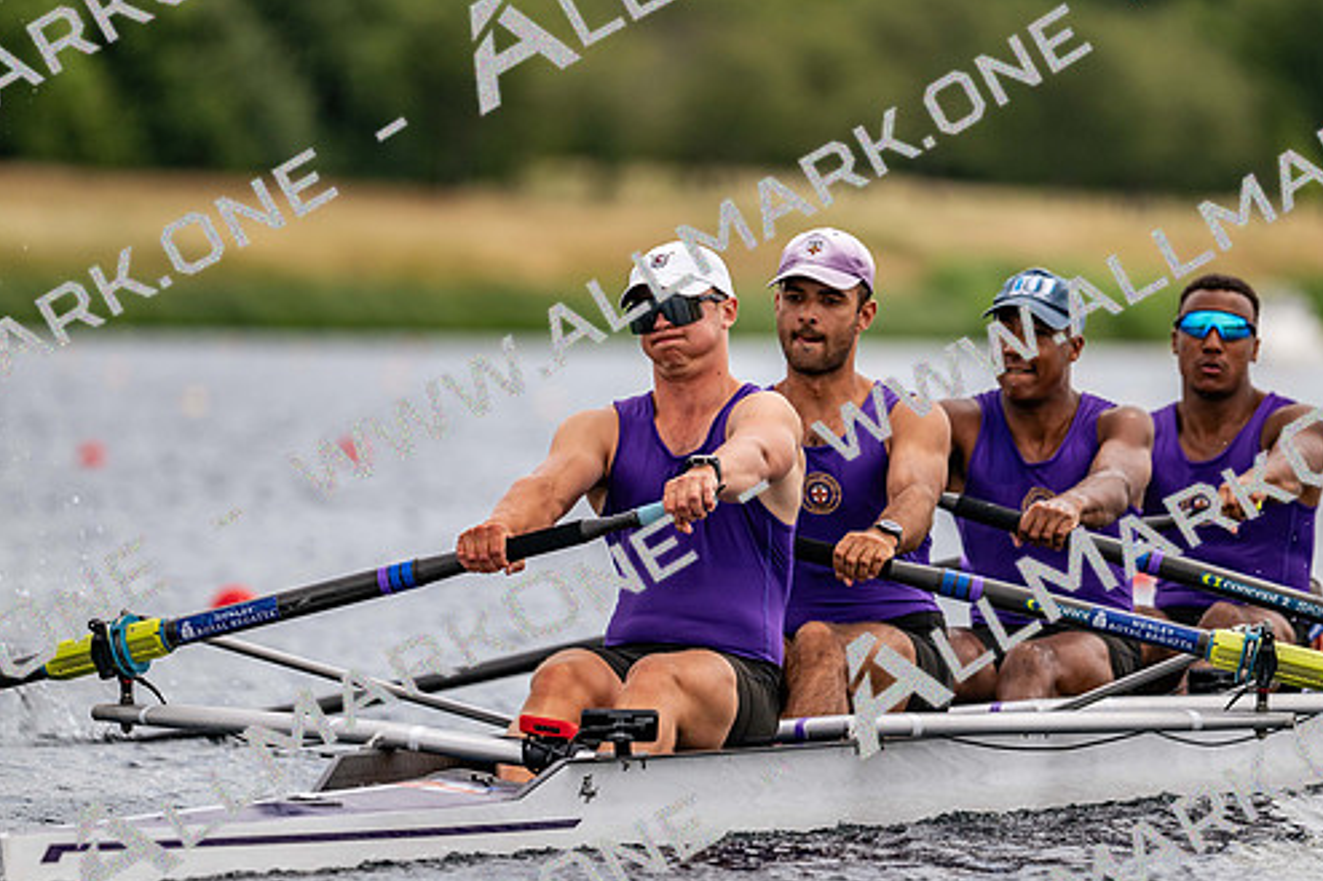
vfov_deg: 2.9
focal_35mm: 470
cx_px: 616
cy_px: 506
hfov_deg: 4.4
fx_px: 17266
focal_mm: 400
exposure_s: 1/2500
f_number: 4.5
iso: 220
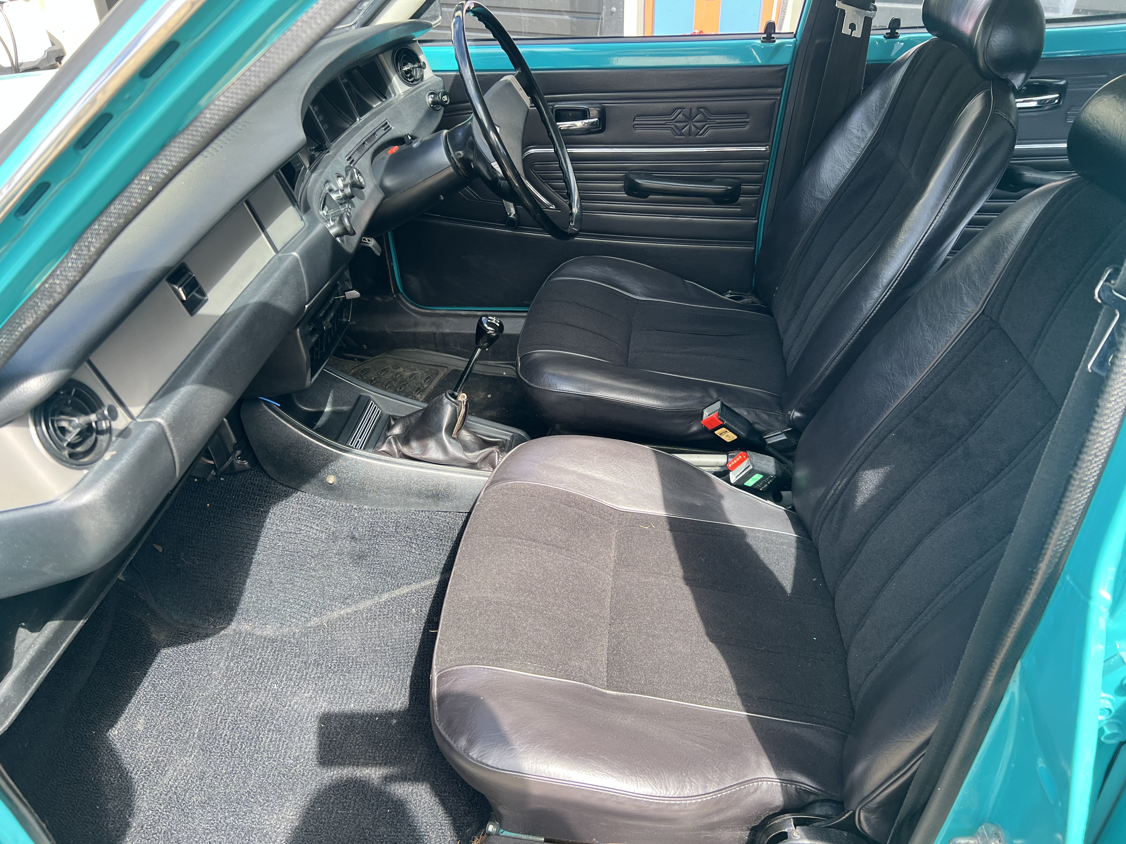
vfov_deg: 53.1
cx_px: 563
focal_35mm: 26
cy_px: 422
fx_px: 846
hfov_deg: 67.3
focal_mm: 5.7
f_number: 1.5
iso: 40
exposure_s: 1/250
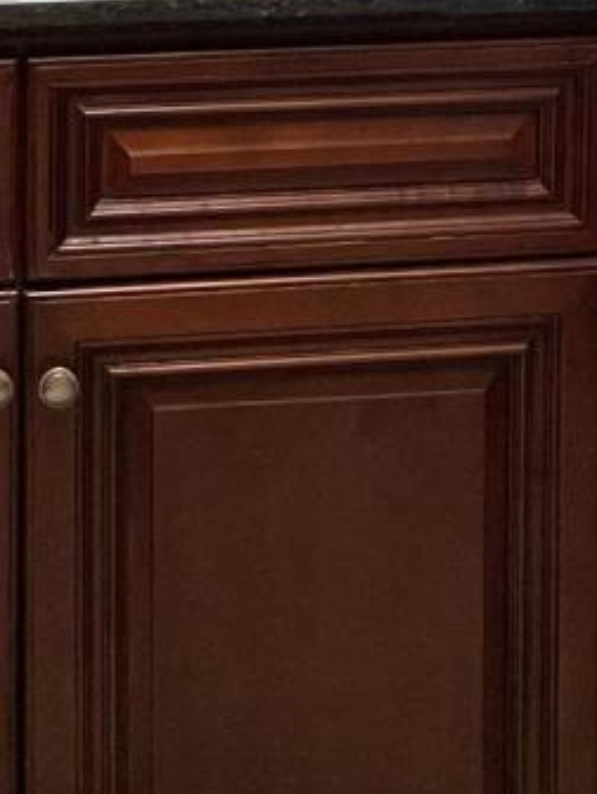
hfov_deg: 9.6
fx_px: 3557
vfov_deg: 11.8
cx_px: 403
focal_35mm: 155
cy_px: -614
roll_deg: -0.5
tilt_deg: -3.7
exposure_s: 1/60
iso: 80
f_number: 1.6
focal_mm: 5.1
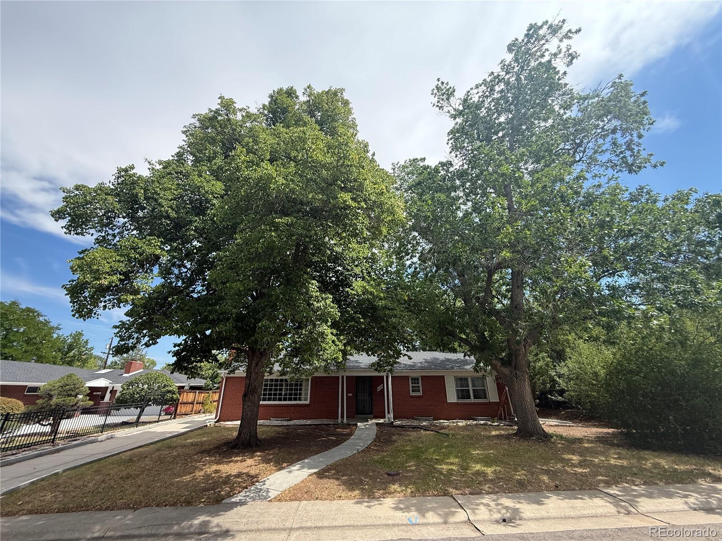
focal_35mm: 14
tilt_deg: +22.8
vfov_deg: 85.7
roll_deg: +0.2
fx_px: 292
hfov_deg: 102.1
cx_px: 361
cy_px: 270
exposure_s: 1/694
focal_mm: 2.22
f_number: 2.2
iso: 64
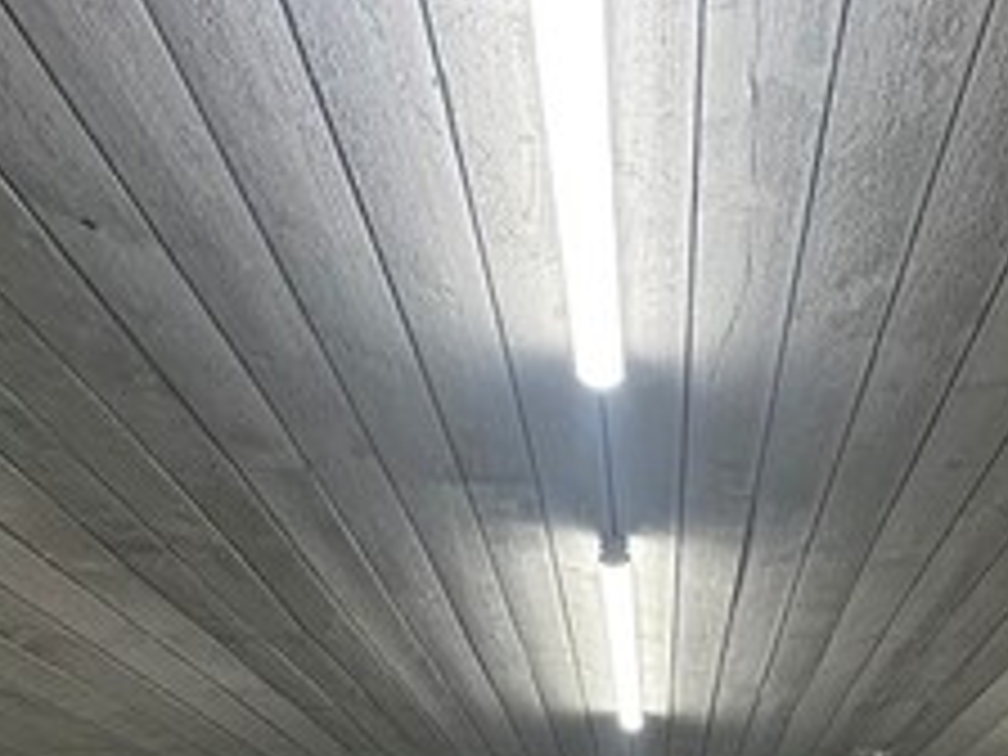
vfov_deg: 29.5
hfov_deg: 44.9
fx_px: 1165
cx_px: 778
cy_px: 963
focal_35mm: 40
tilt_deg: +1.2
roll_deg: +0.2
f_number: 2.2
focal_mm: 2.22
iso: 160
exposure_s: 1/120
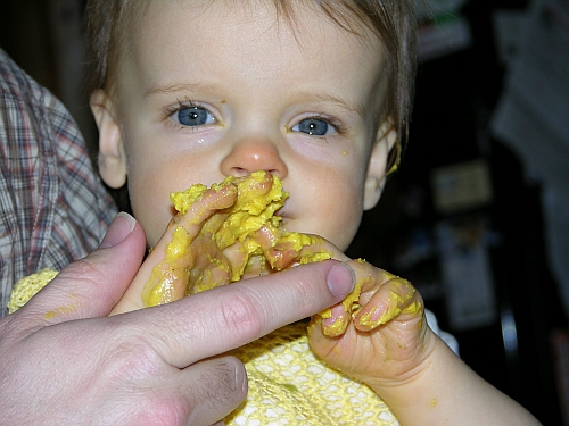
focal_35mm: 140
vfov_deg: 10.6
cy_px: 213
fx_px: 2301
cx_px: 284
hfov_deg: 14.1
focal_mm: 34.7
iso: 50
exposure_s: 1/120
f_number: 3.8
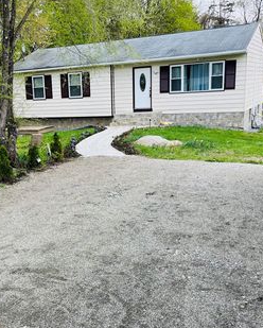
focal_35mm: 41
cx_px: 50
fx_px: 398
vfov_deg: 44.5
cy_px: 196
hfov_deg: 35.3
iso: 50
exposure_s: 1/1028
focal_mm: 5.1
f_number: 1.6
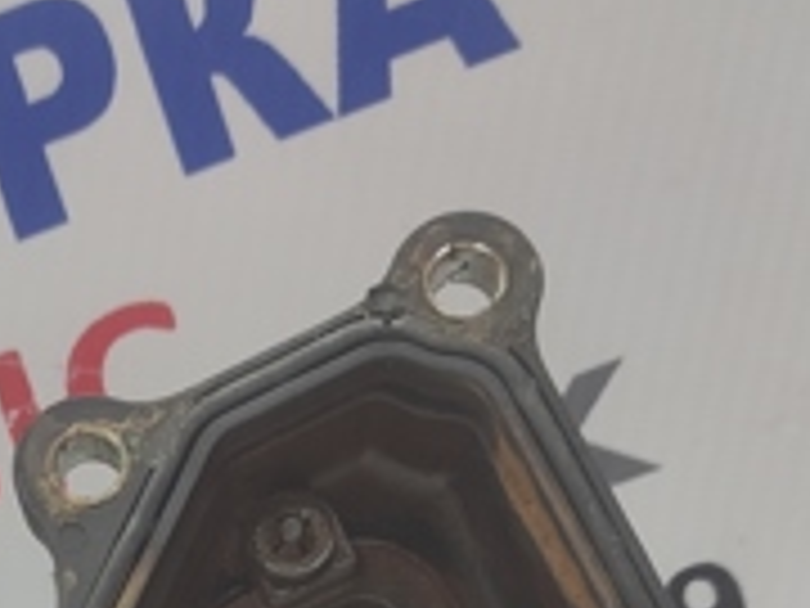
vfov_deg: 15.0
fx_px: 2083
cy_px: 991
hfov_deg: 21.3
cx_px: 0
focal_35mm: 89
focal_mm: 5.43
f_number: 1.89
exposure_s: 1/50
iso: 105
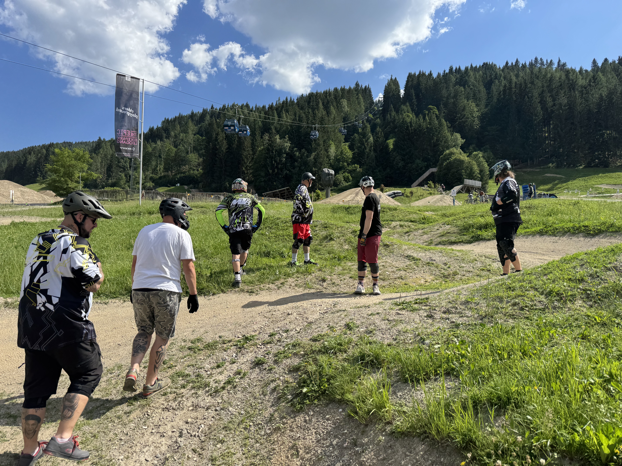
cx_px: 311
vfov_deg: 56.8
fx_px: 431
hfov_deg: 71.6
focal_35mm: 24
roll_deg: -0.3
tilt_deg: +7.8
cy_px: 233
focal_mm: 6.76
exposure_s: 1/3597
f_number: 1.78
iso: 80
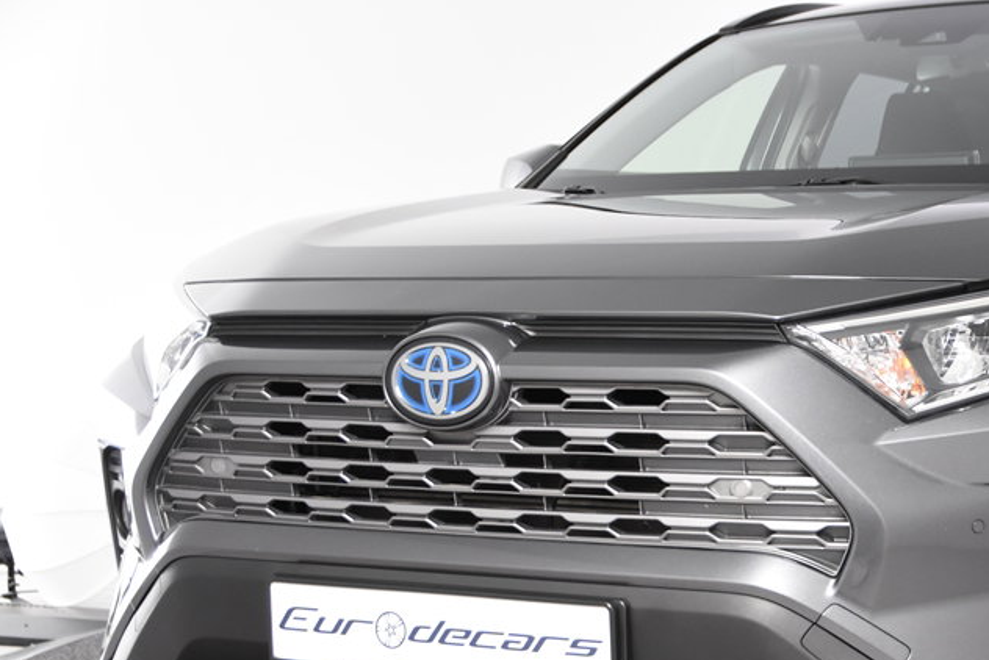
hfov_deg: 29.0
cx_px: 797
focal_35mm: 68
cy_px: 504
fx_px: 1869
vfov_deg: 19.9
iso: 1600
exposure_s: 1/80
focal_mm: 28
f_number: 4.5
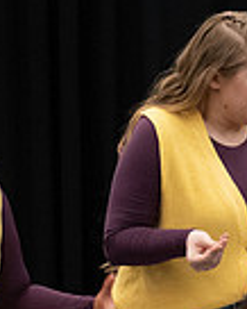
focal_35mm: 484
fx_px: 4418
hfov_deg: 3.2
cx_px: 623
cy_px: 336
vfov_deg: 4.0
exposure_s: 1/160
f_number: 6.3
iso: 8000
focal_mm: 121
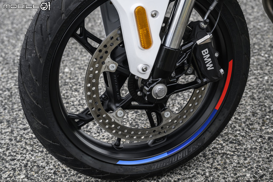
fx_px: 569
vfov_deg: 18.2
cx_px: 136
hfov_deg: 27.0
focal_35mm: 75
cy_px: 91
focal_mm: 75
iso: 250
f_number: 6.3
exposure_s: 1/80
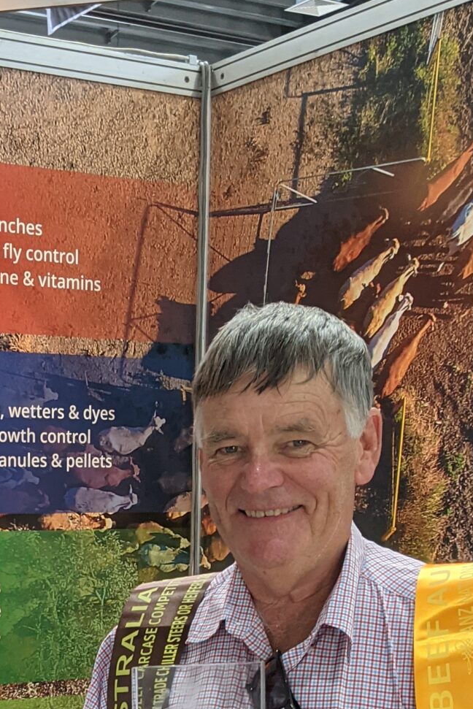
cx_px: -12
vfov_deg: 24.9
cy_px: 827
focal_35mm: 74
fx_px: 1457
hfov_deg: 17.9
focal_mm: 4.44
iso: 119
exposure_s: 1/125
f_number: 1.8
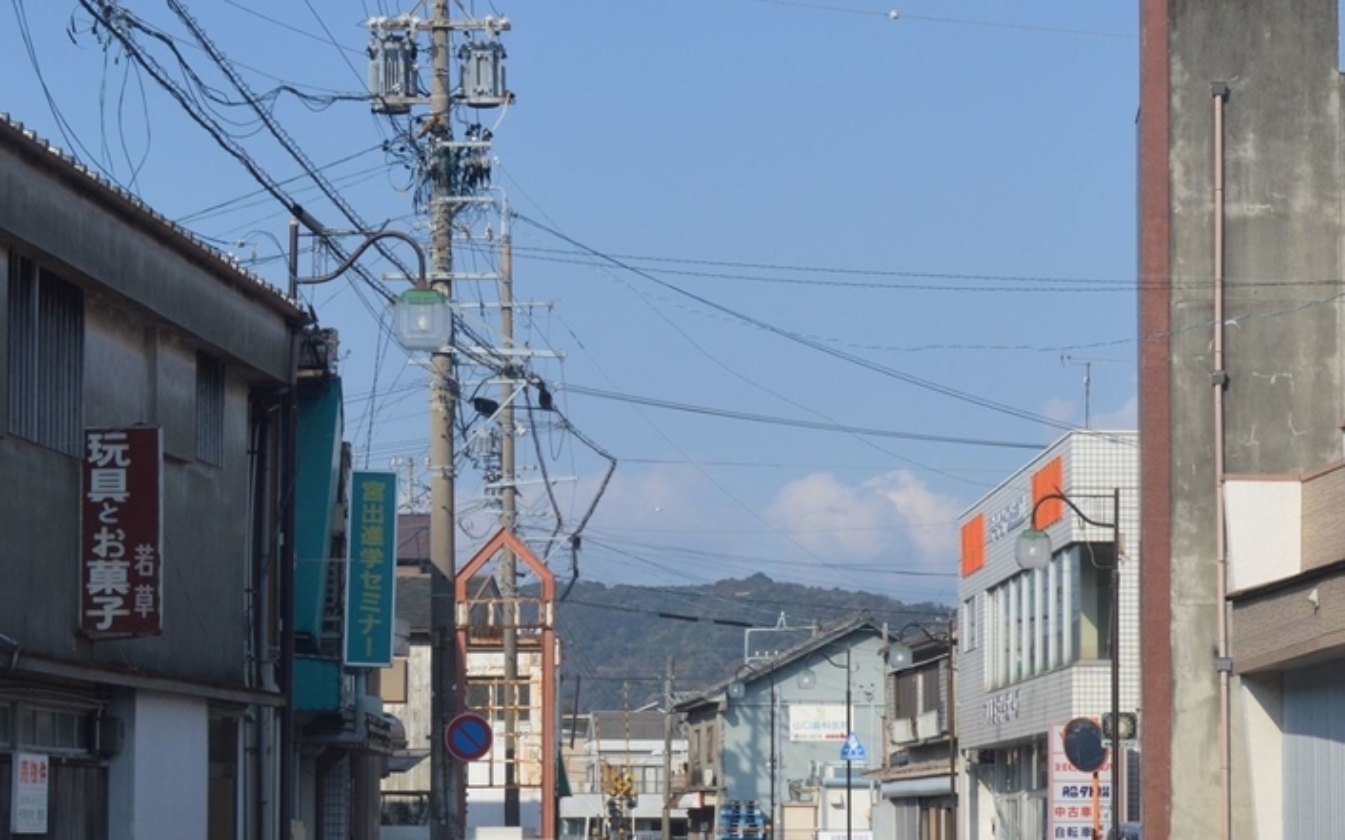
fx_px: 3330
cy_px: 596
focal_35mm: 91
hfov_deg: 22.8
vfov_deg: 14.3
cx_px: 804
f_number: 11
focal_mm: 35
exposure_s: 1/500
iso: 400
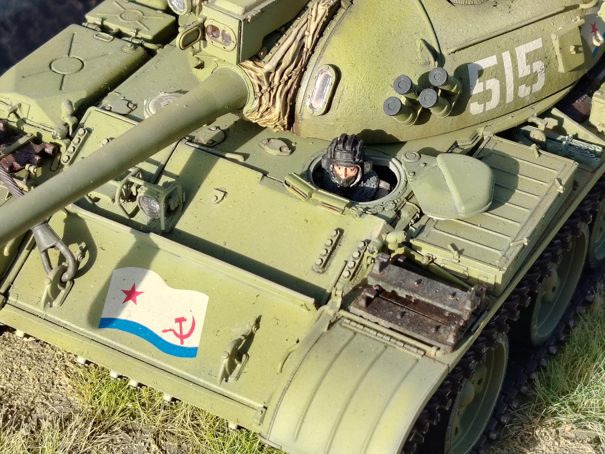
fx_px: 1800
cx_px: 302
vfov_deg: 14.4
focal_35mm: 103
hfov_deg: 19.1
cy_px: 227
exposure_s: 1/483
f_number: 1.75
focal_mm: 5.25
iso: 100
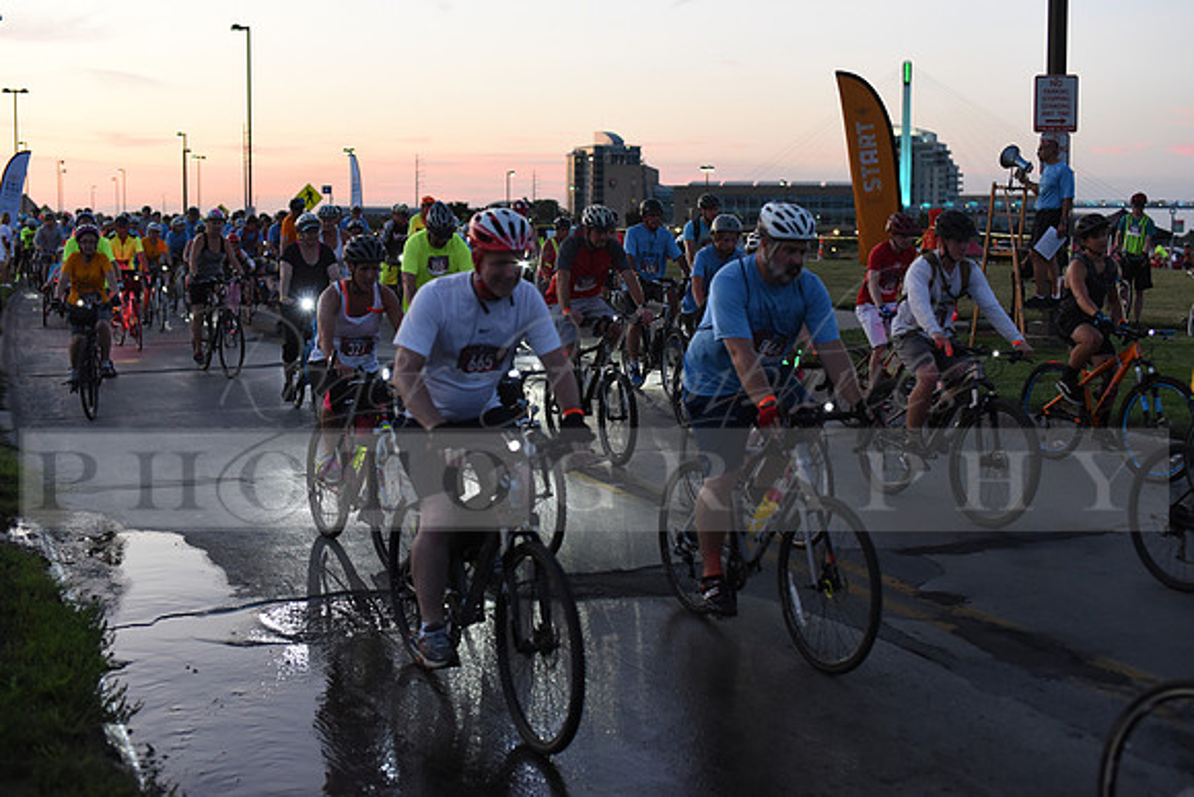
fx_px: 1659
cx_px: 597
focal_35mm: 50
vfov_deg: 27.0
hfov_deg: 39.6
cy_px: 398
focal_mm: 50
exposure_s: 1/400
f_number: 2.8
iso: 2500
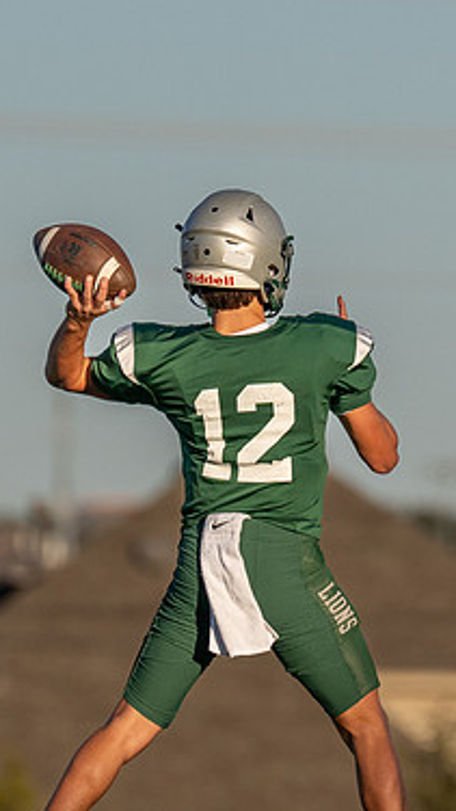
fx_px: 16956
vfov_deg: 2.7
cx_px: 249
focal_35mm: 789
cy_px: 334
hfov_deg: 1.5
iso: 250
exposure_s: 1/8000
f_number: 2.8
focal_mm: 200
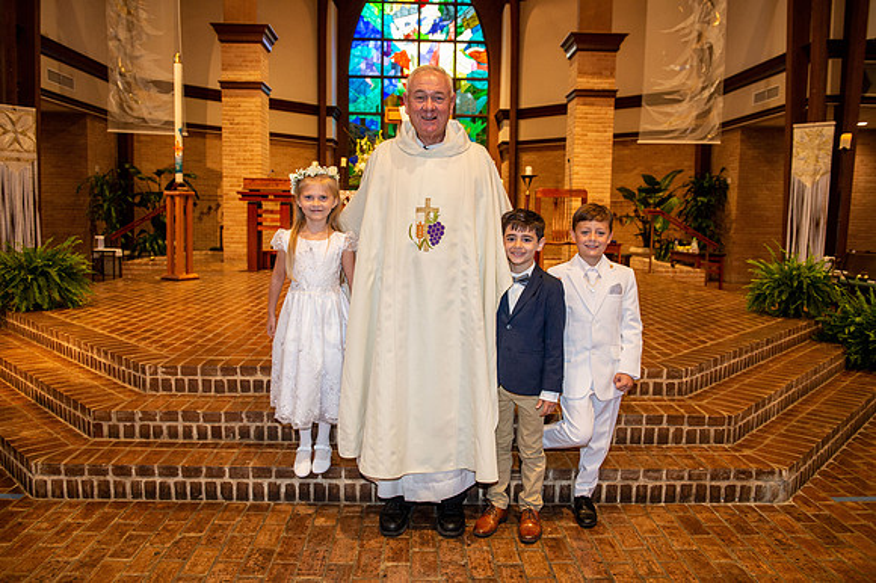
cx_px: 438
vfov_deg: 46.4
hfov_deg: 65.5
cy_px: 292
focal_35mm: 28
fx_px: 681
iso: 1600
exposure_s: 1/125
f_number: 4.5
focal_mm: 28
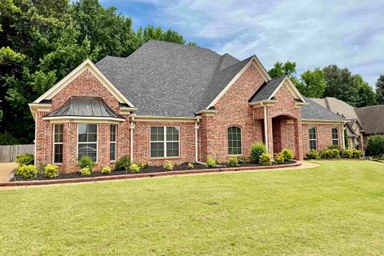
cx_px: 189
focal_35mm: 26
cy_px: 117
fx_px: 277
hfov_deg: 69.4
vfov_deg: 49.5
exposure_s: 1/3953
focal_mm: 6.76
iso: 80
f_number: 1.78
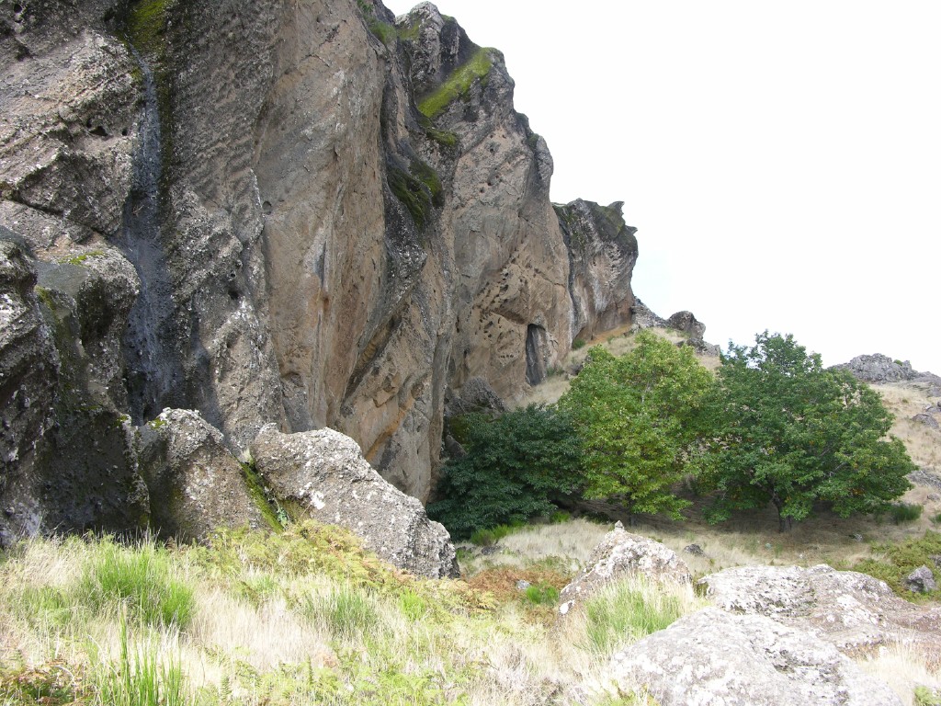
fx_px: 951
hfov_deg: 52.6
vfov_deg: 40.7
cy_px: 353
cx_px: 470
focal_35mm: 35
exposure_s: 1/95.6
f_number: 4.5
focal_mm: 8.9
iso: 50
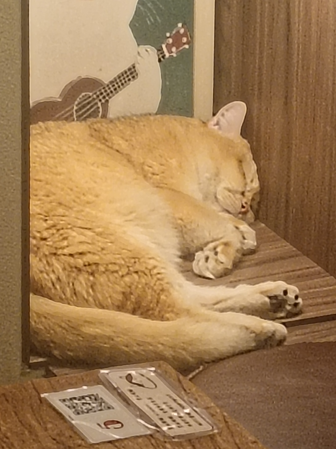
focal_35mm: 206
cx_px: 168
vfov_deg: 9.6
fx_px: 2666
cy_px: 224
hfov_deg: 7.2
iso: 776
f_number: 1.8
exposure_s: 1/33.3
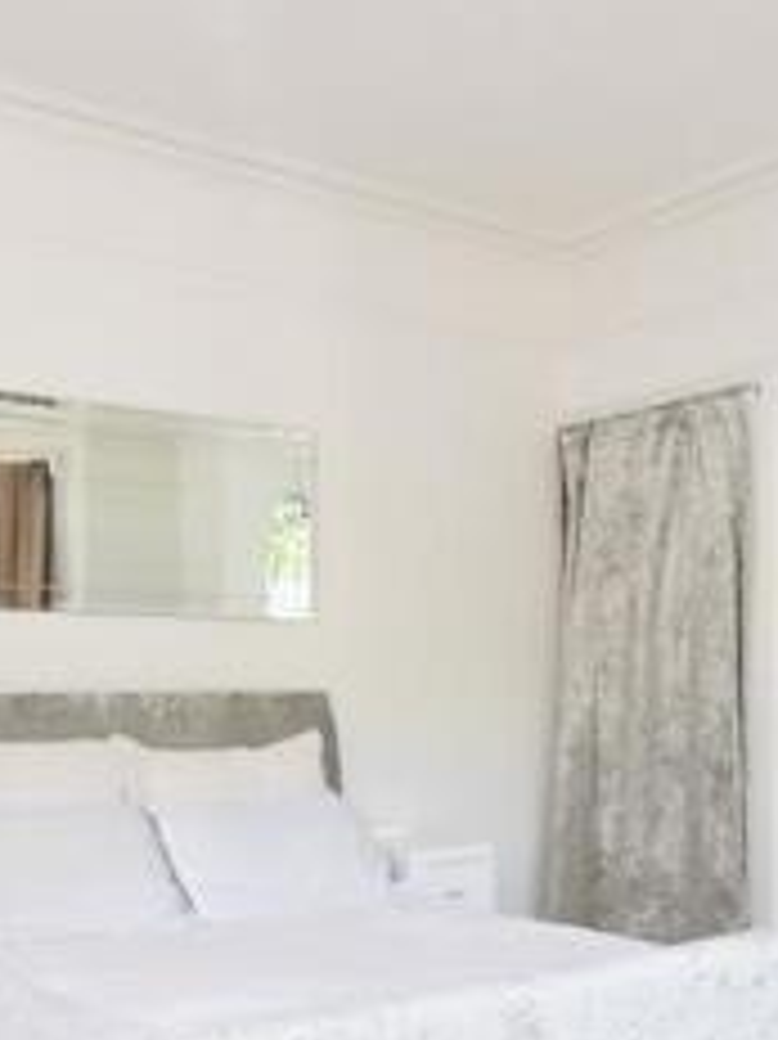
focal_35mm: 41
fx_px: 1230
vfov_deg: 45.3
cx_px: 535
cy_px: 673
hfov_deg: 34.7
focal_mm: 10
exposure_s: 1/30
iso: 200
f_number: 5
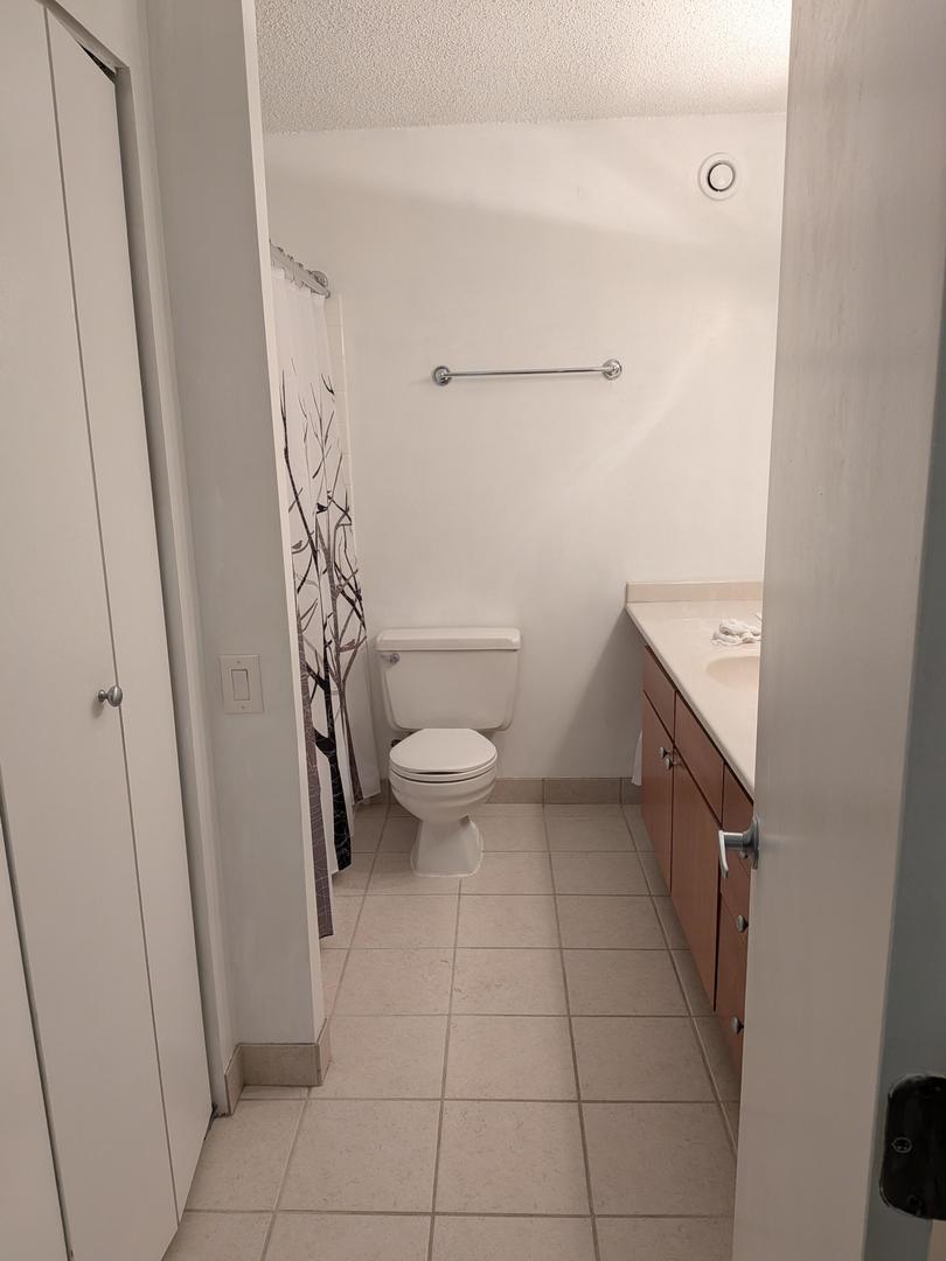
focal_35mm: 24
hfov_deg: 56.8
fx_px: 875
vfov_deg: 71.6
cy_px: 630
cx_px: 473
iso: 110
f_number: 1.7
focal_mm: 4.53
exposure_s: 1/120
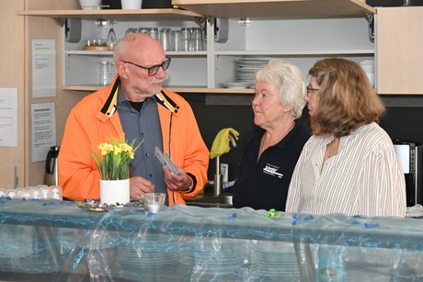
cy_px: 141
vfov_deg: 13.1
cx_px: 212
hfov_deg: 19.5
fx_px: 1234
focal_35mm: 105
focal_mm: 105
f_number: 6.3
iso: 3200
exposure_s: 1/60
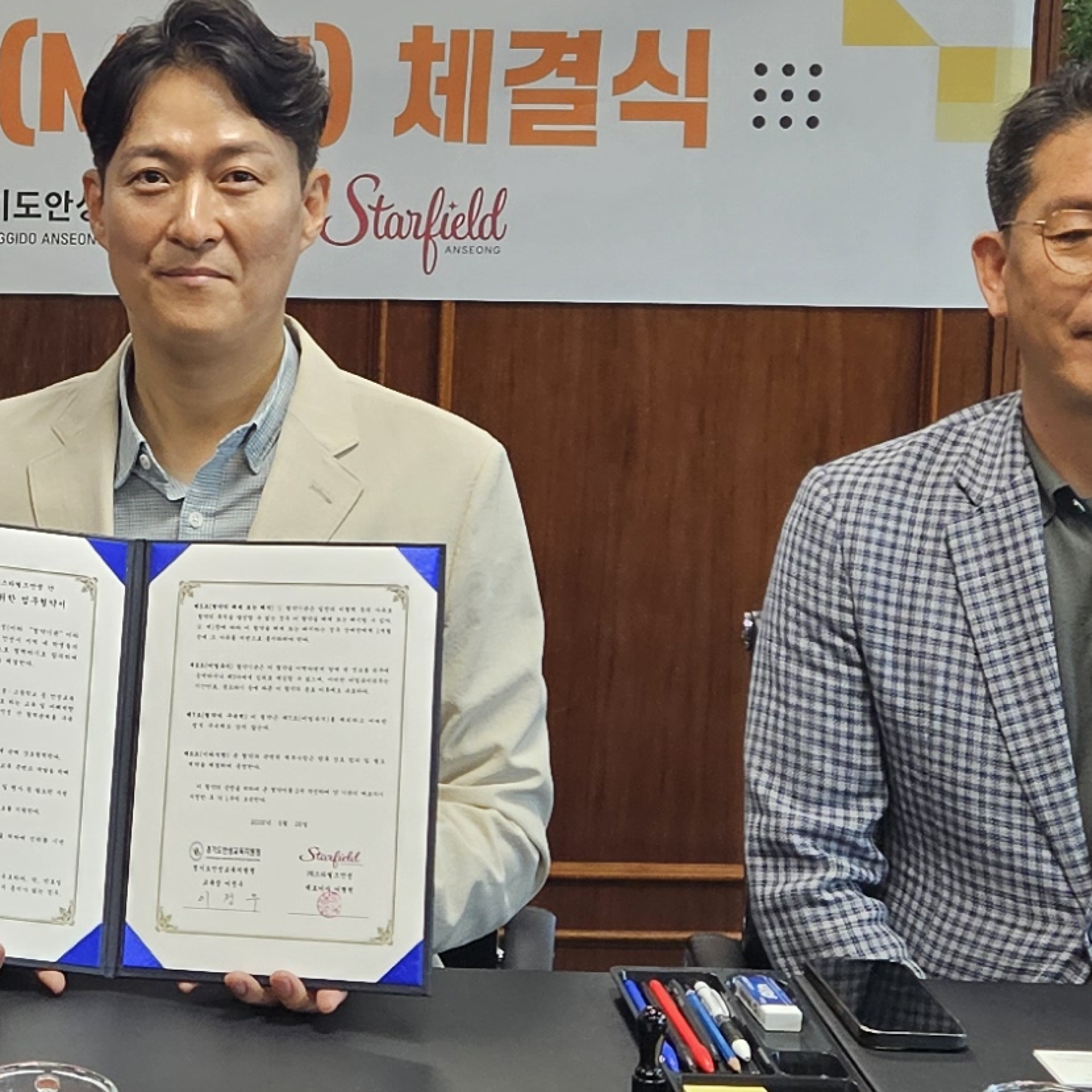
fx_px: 3498
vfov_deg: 17.5
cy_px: 111
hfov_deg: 17.2
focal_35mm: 98
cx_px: -71
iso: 160
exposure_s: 1/120
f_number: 1.8
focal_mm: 5.4
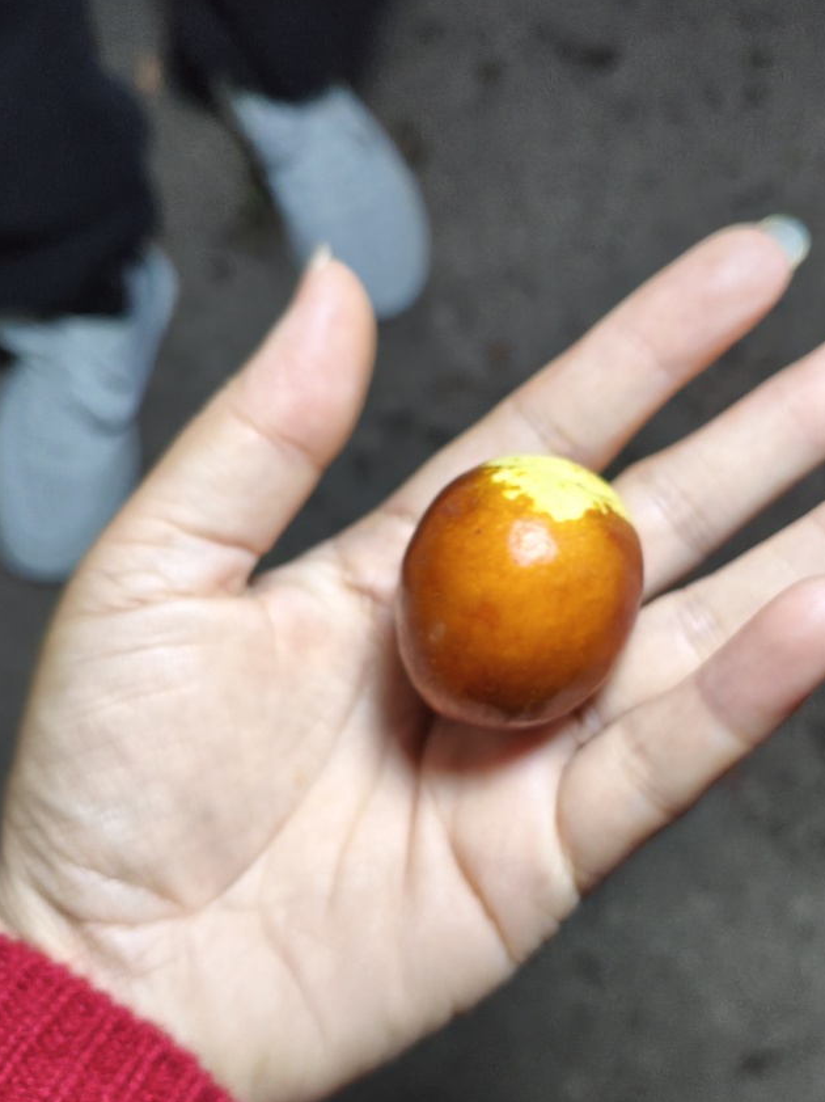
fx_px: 1049
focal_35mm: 33
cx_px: 457
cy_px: 588
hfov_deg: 42.9
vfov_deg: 55.3
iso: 640
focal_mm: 4.94
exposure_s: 1/33.3
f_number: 1.5
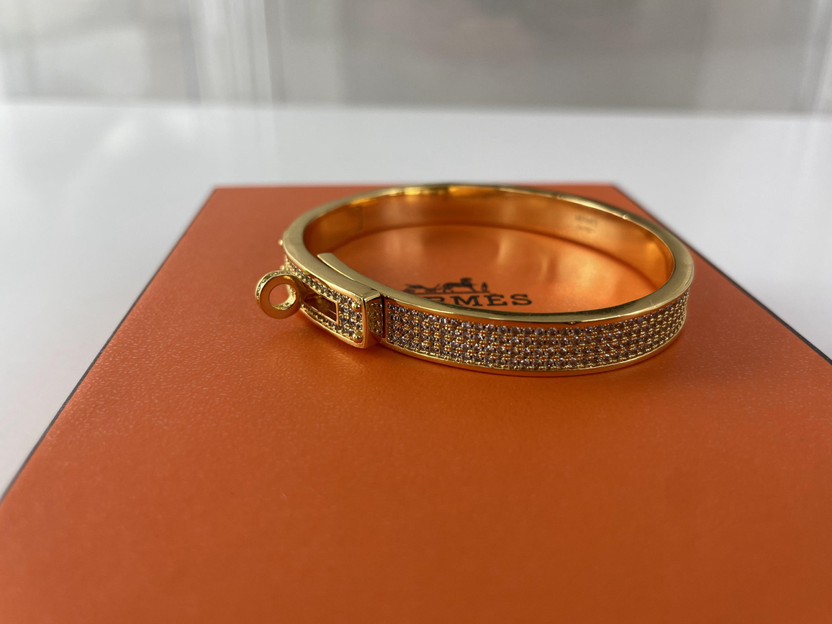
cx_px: 430
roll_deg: -0.2
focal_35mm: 27
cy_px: 302
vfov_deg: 51.3
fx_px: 649
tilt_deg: -25.0
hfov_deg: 65.3
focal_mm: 4.2
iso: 32
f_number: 1.6
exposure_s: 1/191
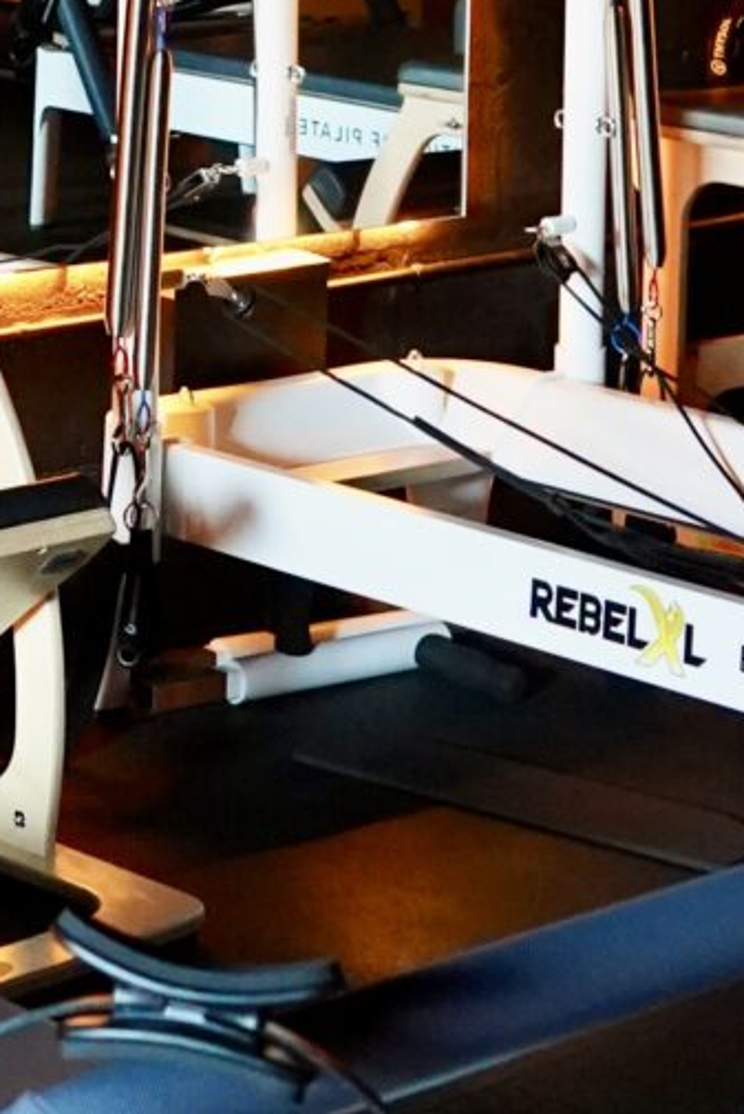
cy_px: -527
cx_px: -14
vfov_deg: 13.6
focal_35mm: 142
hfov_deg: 9.6
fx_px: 4399
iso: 6400
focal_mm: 28
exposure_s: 1/160
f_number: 3.5
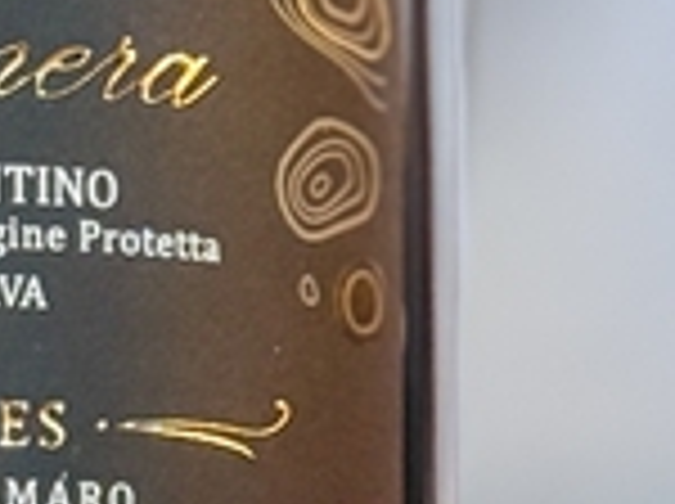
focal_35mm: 328
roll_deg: +0.4
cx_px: -153
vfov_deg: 4.5
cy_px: -54
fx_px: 6386
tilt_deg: -34.2
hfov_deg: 6.0
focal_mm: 6.76
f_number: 1.78
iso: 160
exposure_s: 1/50
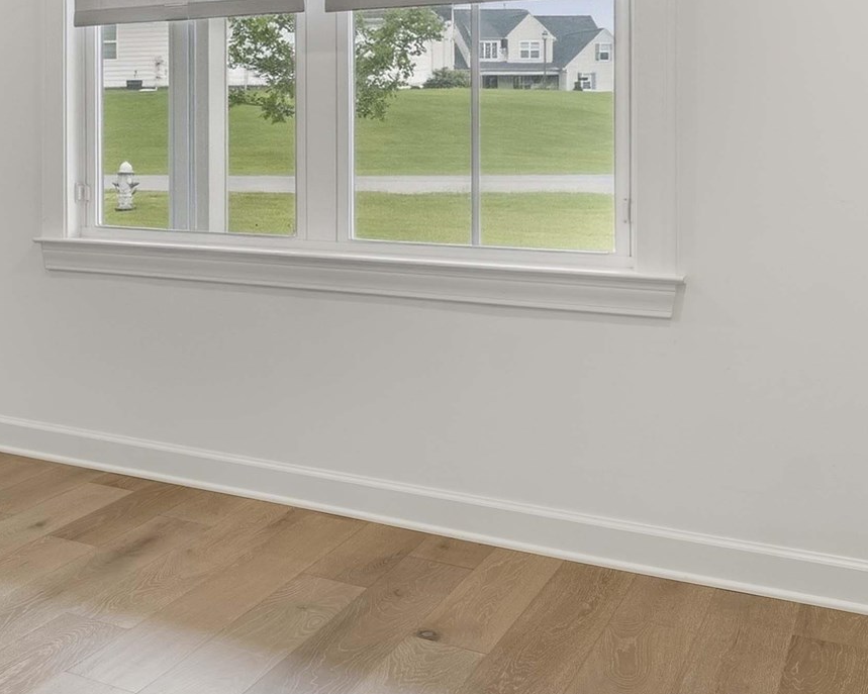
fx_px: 1207
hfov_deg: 35.4
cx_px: -20
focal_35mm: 47
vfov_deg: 31.2
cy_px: 127
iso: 400
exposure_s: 1/125
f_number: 7.1
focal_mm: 14
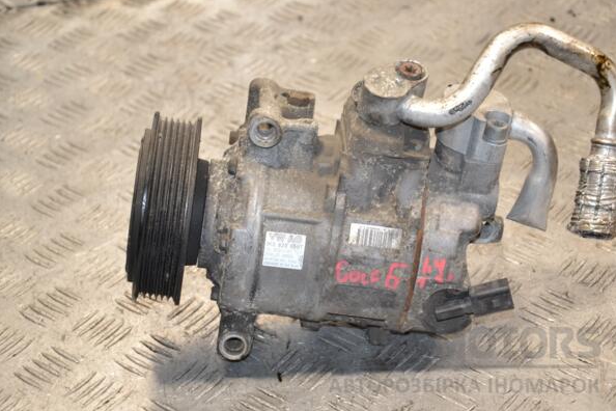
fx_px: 1608
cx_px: 309
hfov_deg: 21.7
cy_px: 204
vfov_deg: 14.6
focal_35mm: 94
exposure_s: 1/100
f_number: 5.3
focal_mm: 62
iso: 800
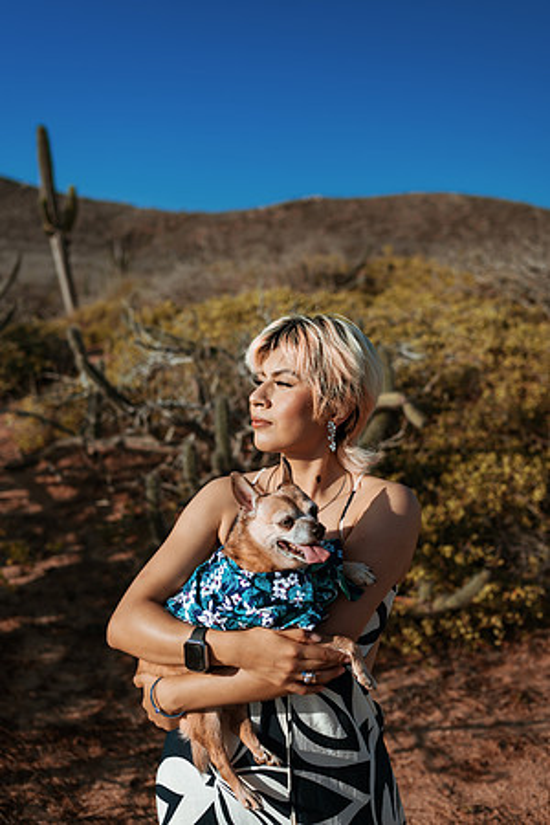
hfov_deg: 37.9
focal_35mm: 35
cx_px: 275
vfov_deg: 54.4
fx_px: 802
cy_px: 412
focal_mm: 35
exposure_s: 1/2500
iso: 100
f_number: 2.5
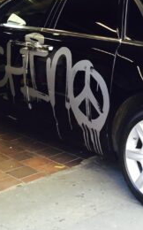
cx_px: 154
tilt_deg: -8.8
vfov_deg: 28.9
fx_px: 444
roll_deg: -0.7
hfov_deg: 17.7
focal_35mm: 71
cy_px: 83
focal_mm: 4.15
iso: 32
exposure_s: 1/40
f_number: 2.2
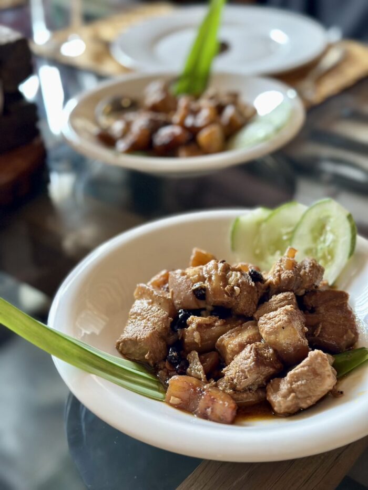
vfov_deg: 39.7
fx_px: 680
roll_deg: +1.7
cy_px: 245
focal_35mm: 48
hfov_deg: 30.3
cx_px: 184
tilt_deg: -33.8
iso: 400
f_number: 1.78
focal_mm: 6.86
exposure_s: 1/40
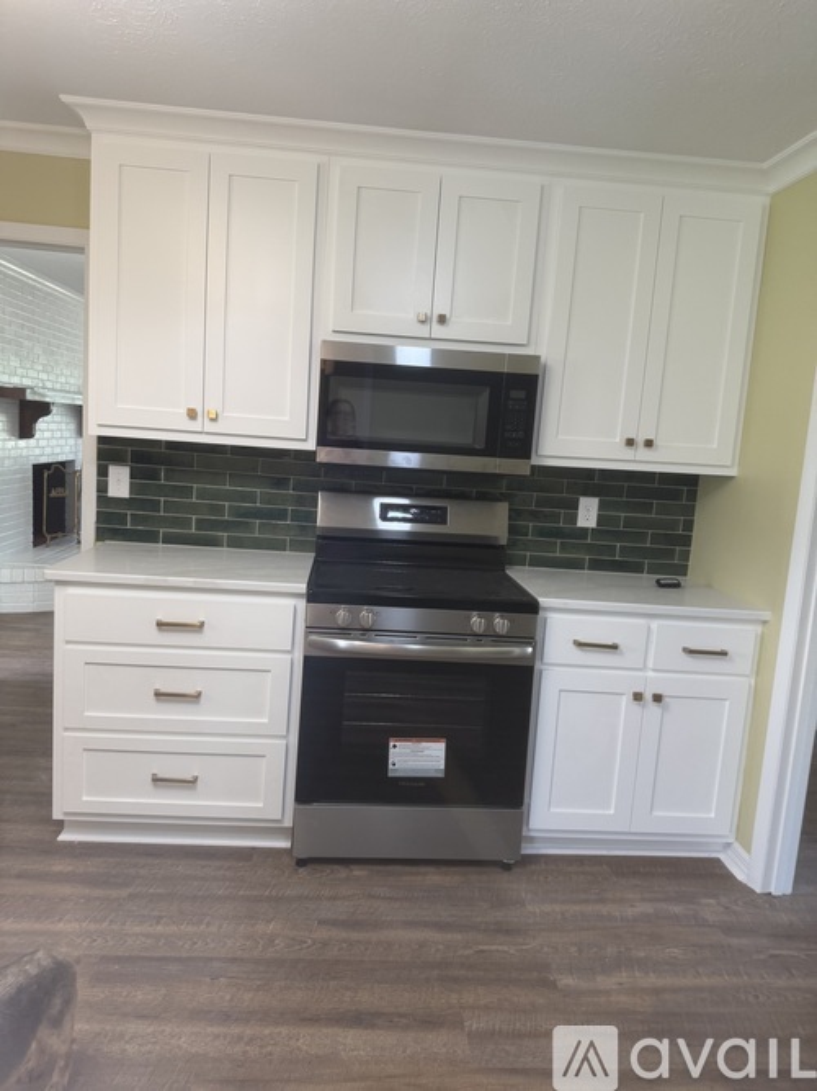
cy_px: 546
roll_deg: -5.8
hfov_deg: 56.8
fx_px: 755
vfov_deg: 71.6
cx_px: 408
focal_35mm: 24
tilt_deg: -4.2
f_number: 1.78
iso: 160
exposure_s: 1/120
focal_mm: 6.76
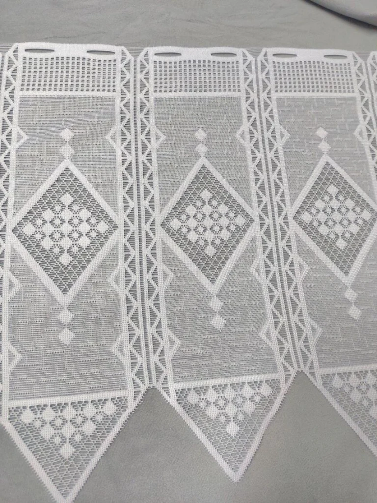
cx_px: 188
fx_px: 363
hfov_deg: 54.9
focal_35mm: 25
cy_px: 252
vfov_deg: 69.4
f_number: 1.8
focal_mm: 5.23
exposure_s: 1/100
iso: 125
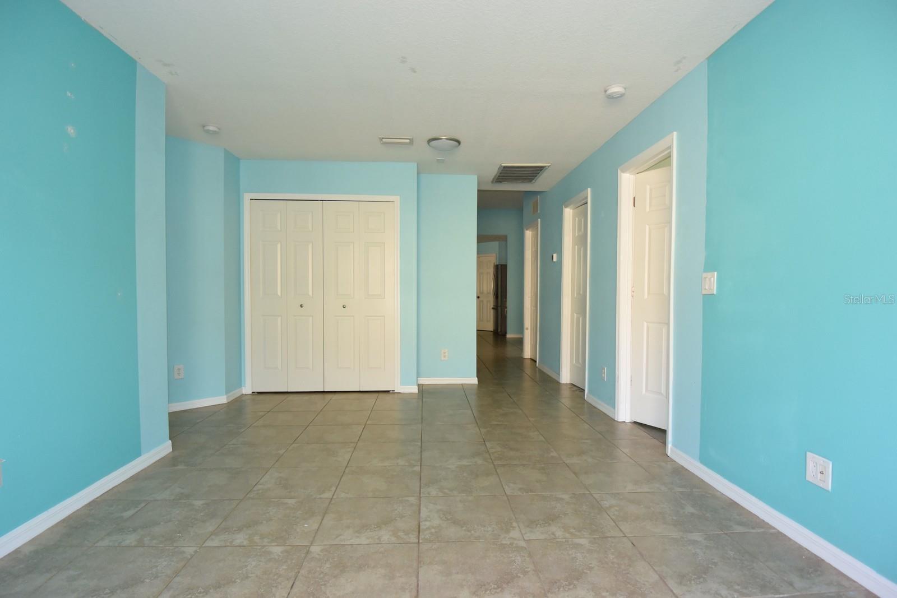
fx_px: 449
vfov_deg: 67.4
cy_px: 299
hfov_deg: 90.0
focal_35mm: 18
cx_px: 448
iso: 800
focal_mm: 6.7
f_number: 3.5
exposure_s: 1/60
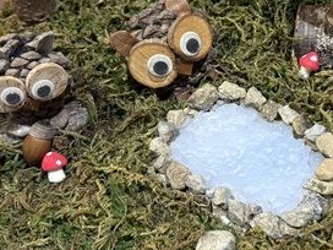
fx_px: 750
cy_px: 35
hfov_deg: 24.3
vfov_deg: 18.6
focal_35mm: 78
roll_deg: +2.1
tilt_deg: -40.8
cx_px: 298
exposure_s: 1/60
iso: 125
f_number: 1.6
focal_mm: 5.96
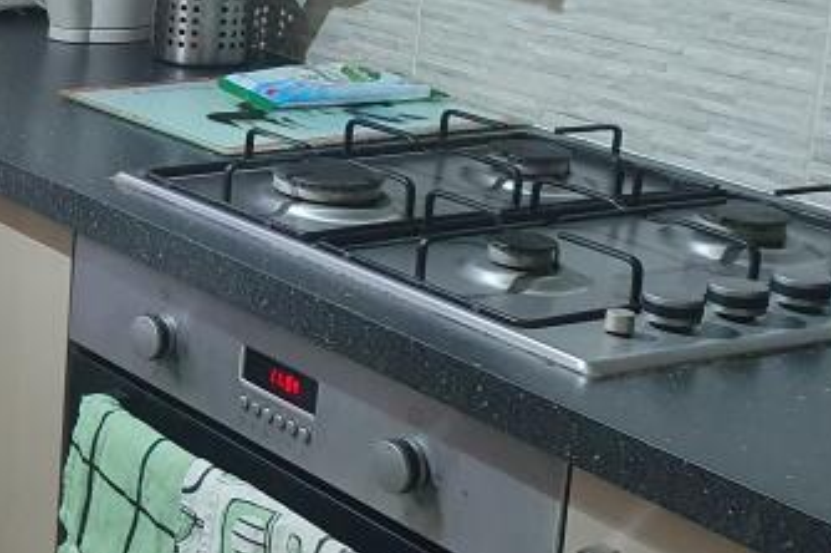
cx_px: -368
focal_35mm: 83
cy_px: 75
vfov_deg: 16.2
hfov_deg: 21.2
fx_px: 1914
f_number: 2.4
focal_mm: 4.32
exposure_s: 1/50
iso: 200
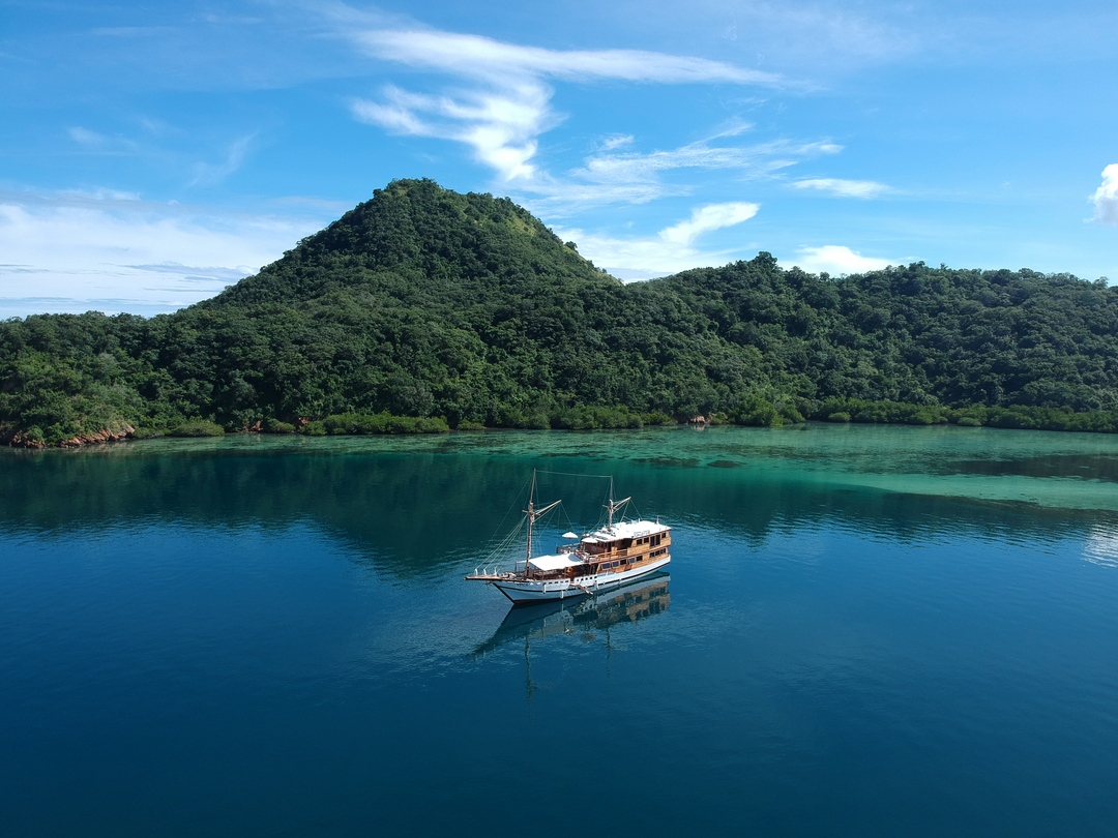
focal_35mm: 25
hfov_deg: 69.4
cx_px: 559
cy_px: 419
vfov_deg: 54.9
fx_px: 807
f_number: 2.6
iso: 100
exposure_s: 1/1000
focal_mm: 4.49
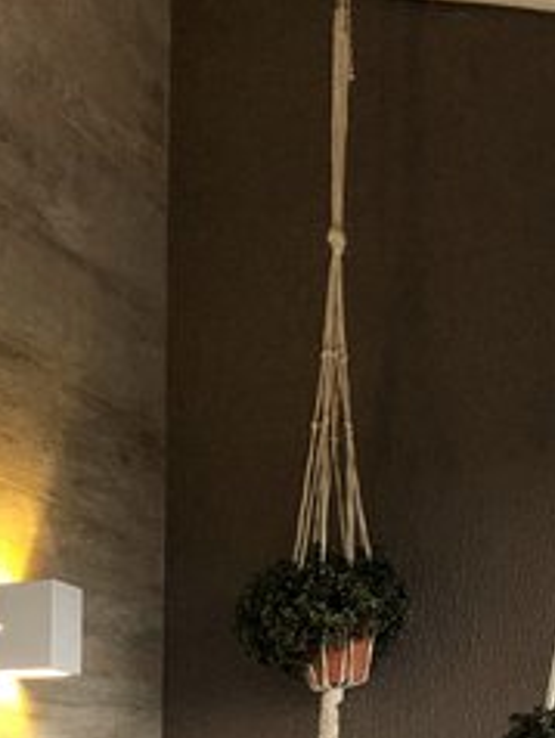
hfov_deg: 17.5
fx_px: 1728
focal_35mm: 81
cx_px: -79
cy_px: 913
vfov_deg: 22.1
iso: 32
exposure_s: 1/24
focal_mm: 3.99
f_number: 1.8
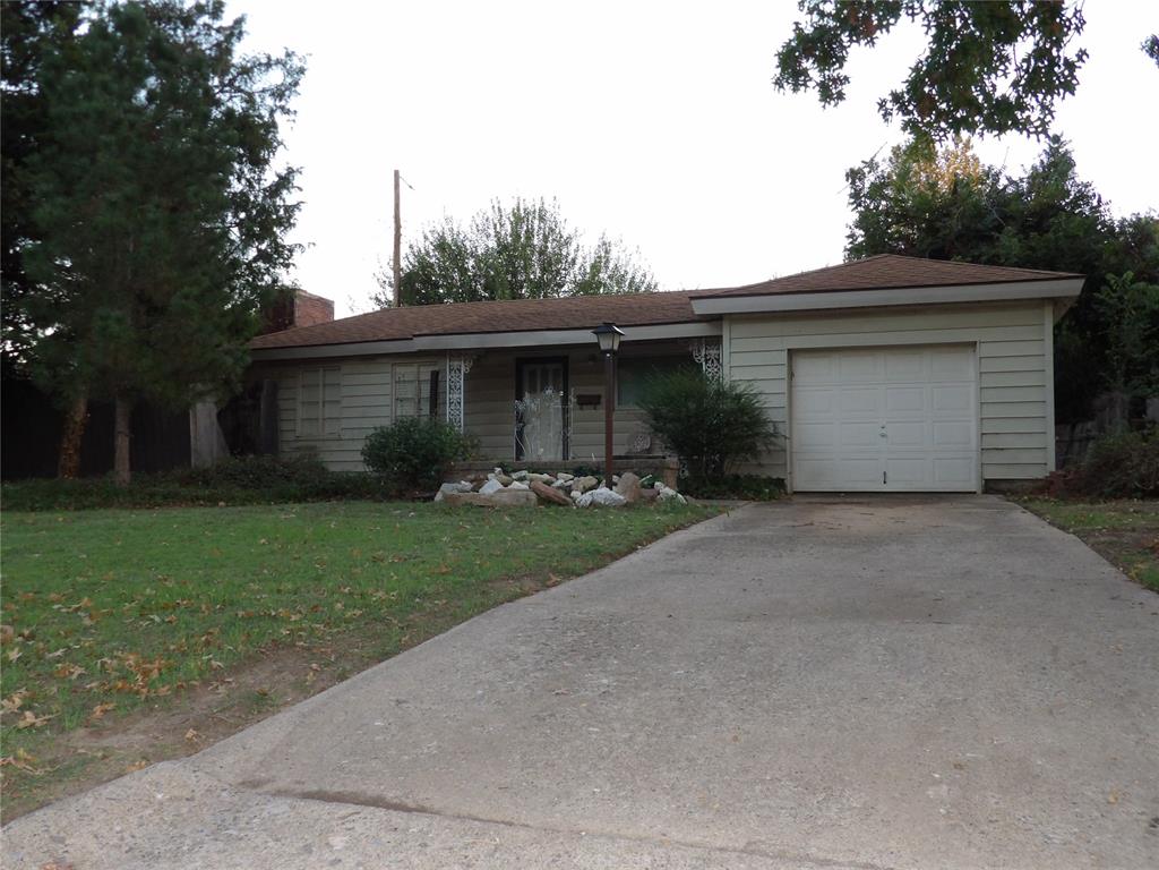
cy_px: 435
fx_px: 937
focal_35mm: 28
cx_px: 580
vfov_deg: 49.7
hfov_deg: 63.4
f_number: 3.4
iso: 200
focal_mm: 5
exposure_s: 1/57
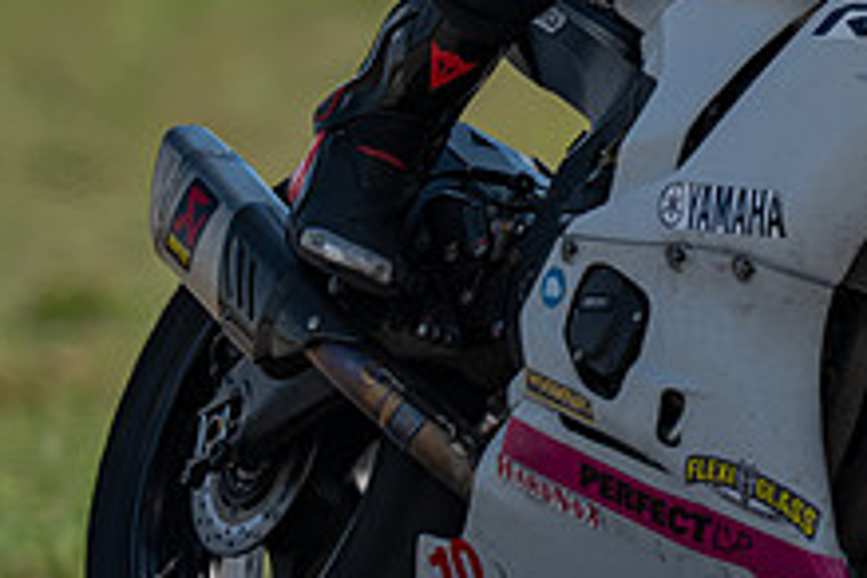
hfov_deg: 1.2
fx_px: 41155
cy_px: 119
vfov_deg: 0.8
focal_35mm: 1709
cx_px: 753
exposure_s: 1/1250
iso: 180
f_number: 6.3
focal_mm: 600
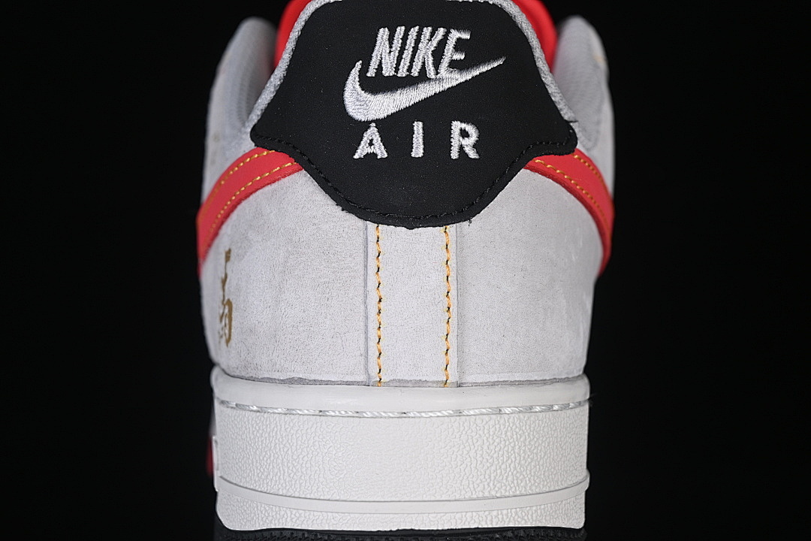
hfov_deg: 27.0
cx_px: 406
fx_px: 1689
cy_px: 270
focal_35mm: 75
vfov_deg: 18.2
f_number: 7.1
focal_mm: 50
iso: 160
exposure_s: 1/80
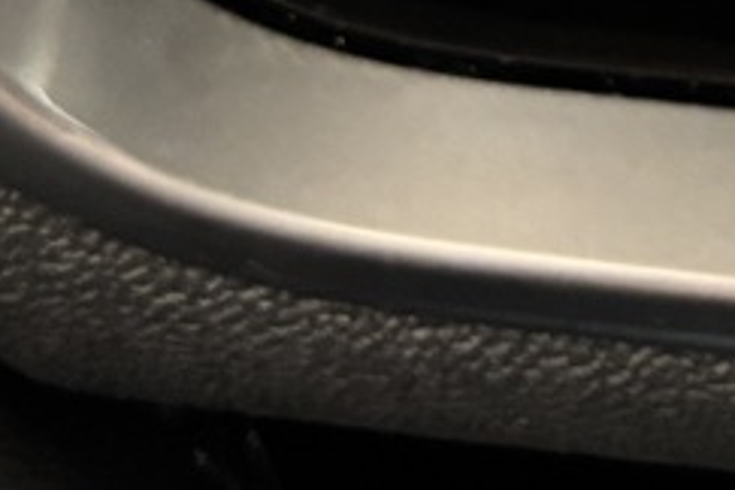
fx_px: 3266
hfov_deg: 11.7
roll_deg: +0.2
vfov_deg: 7.8
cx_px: 1400
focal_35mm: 160
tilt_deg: -28.7
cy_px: -795
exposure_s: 1/25
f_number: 1.6
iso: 800
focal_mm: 5.96
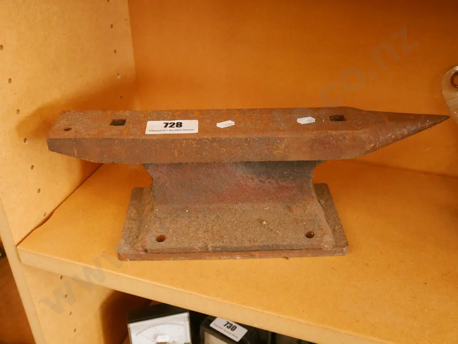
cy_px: 172
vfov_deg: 39.7
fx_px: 477
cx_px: 229
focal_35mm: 36
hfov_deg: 51.3
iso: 3200
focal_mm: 18
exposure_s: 1/80
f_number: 4.2
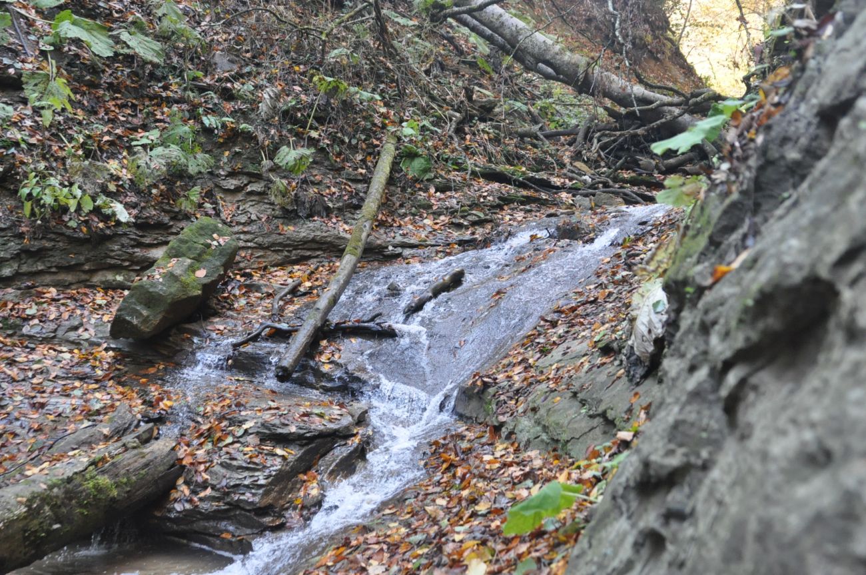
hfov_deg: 46.5
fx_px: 1009
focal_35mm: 42
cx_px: 433
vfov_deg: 31.8
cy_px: 288
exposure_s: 1/400
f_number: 2.8
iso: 2000
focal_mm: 28
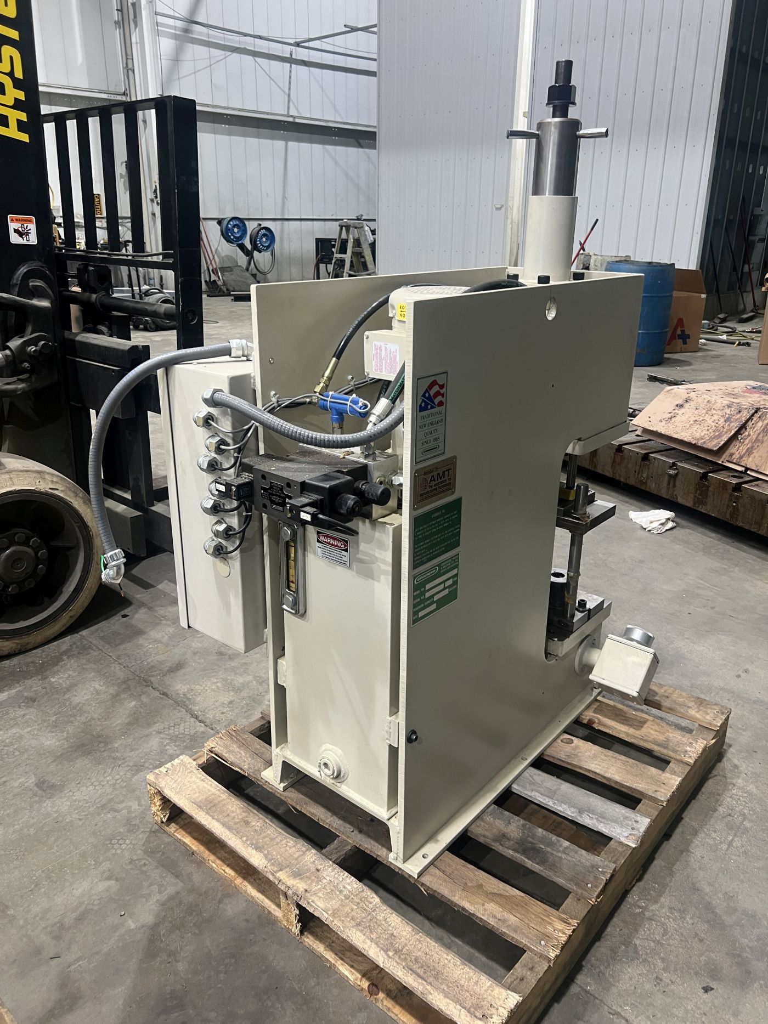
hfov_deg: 53.1
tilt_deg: -19.9
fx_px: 769
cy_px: 512
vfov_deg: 67.3
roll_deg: +0.3
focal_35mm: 26
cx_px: 384
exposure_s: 1/60
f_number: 1.5
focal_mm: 5.7
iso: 125
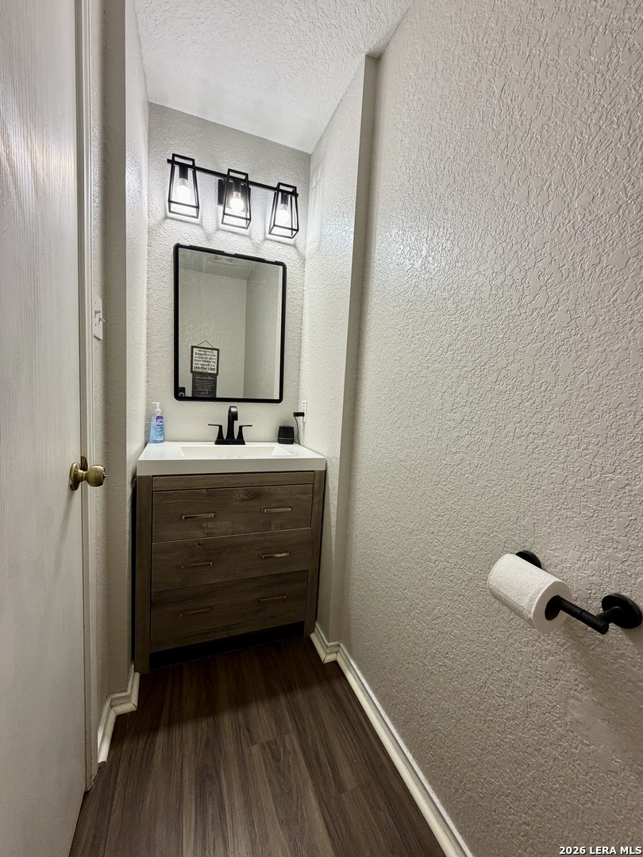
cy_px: 428
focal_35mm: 14
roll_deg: -2.8
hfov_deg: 85.7
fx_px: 347
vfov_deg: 102.1
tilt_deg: -5.1
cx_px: 322
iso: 250
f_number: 2.2
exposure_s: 1/120
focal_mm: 2.22
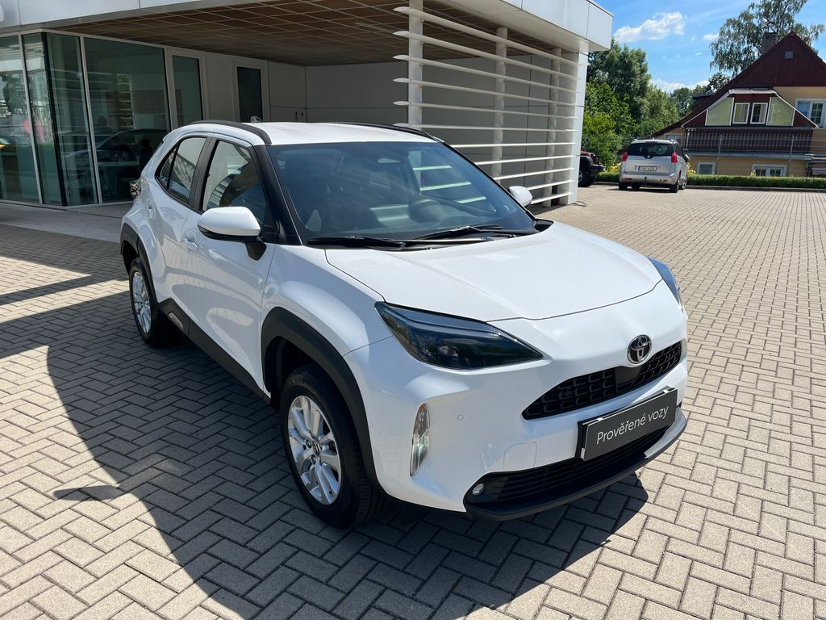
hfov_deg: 67.3
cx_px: 413
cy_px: 310
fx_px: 620
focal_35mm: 26
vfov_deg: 53.1
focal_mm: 5.1
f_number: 1.6
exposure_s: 1/4651
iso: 50
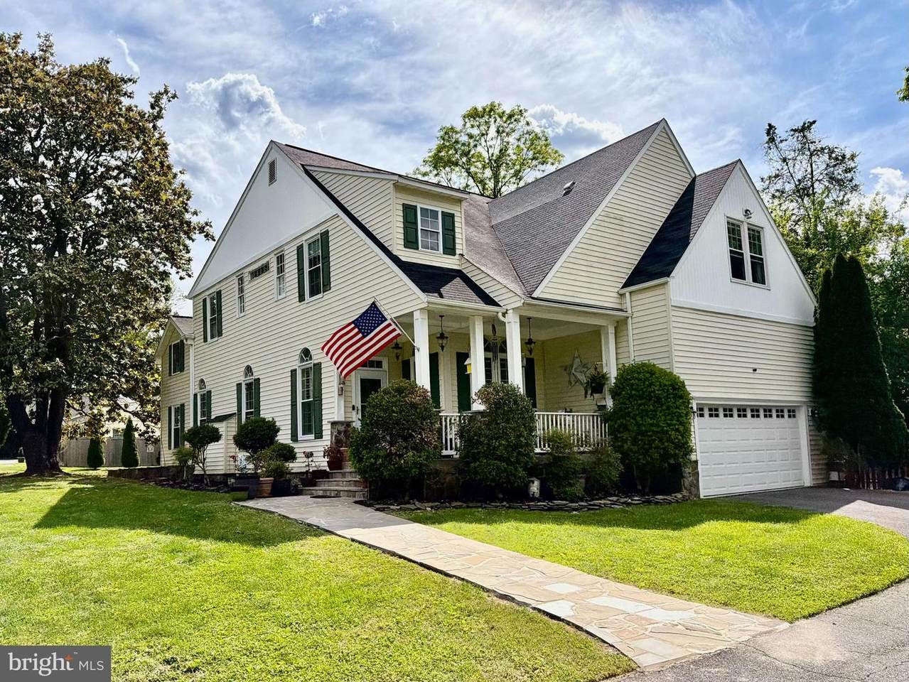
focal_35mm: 24
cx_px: 454
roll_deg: +2.6
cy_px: 341
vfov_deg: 56.8
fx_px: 630
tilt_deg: +6.0
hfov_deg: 71.6
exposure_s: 1/55556
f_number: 1.78
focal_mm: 6.76
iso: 640
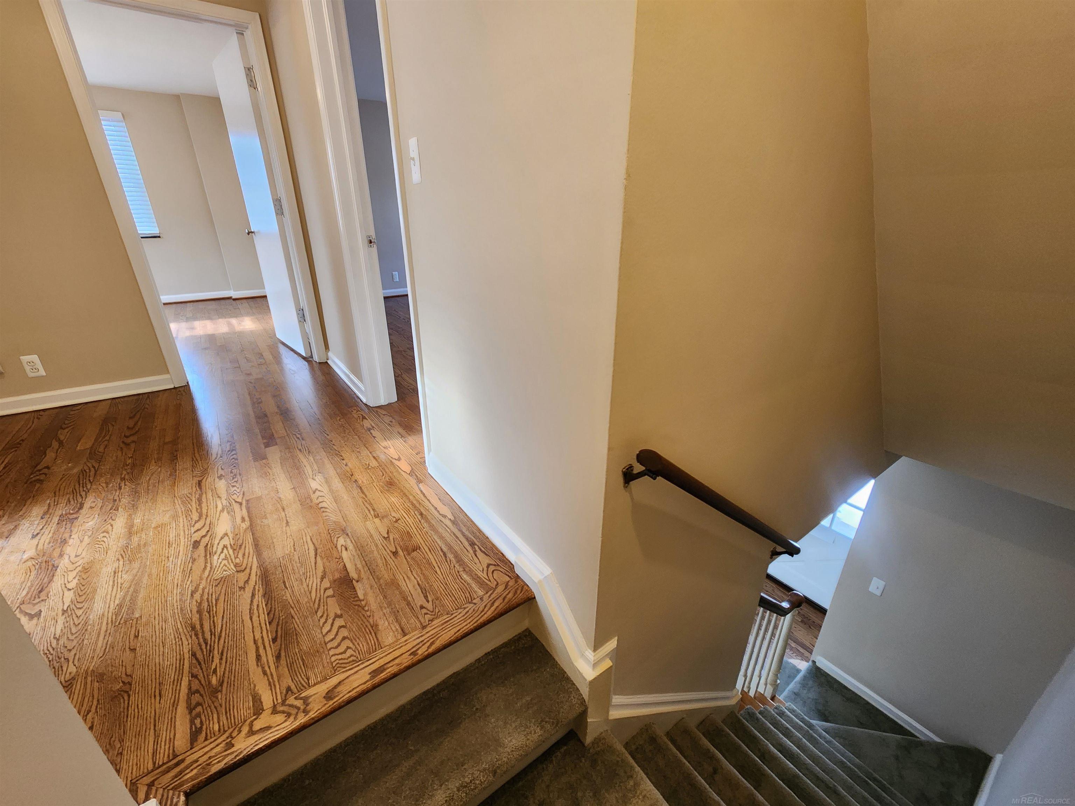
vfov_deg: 89.9
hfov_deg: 106.2
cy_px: 403
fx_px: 404
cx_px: 538
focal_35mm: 13
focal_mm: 2.2
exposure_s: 1/60
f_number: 2.2
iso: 320
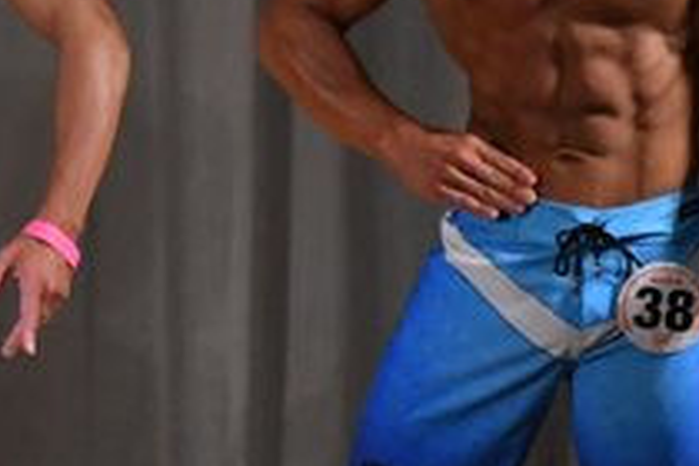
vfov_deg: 1.5
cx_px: -155
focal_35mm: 940
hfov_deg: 2.2
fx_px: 18250
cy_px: 273
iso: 3200
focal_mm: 170
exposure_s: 1/400
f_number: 5.6
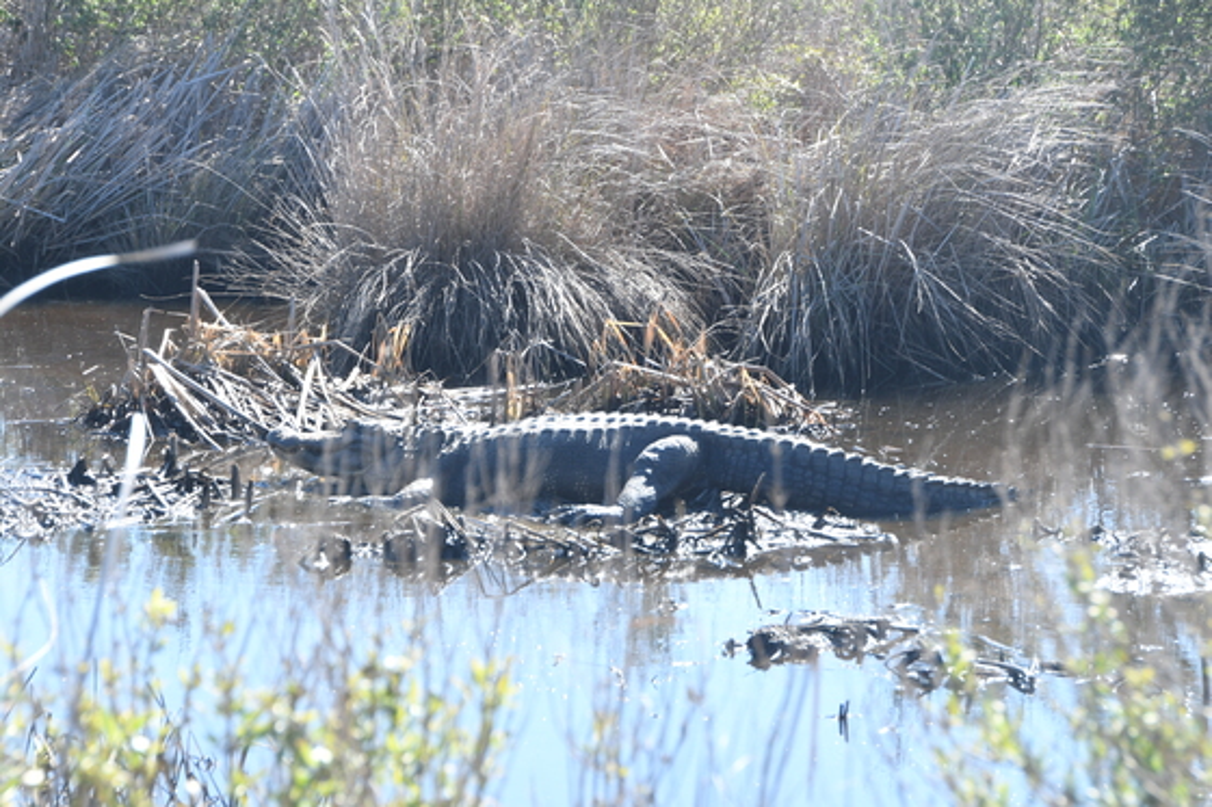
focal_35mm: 142
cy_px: 404
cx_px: 606
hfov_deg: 14.4
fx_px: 4796
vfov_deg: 9.6
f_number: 9
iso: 160
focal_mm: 95
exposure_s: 1/100
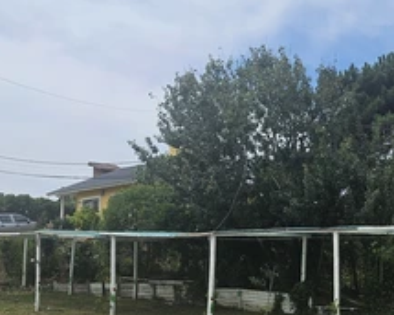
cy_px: 212
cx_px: 269
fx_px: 560
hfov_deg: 38.3
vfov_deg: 31.2
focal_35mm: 48
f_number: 1.8
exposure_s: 1/7609
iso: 50
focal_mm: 5
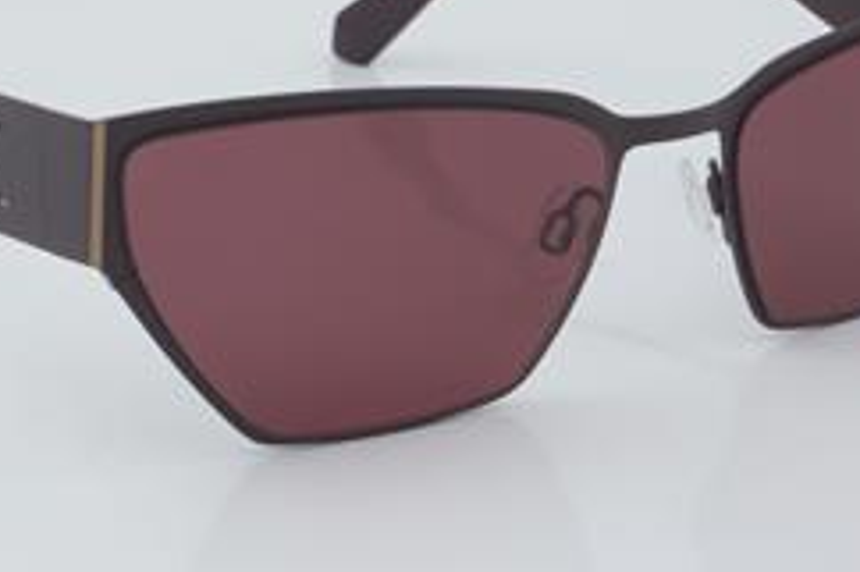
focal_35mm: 124
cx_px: 370
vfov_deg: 11.0
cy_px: 199
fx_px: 2960
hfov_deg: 16.5
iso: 100
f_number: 32
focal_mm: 50
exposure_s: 1/3
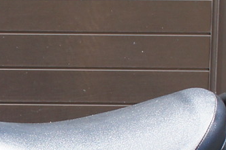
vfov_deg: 7.7
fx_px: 1109
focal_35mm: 177
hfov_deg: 11.2
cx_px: -110
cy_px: 130
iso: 200
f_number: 5
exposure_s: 1/250
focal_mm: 16
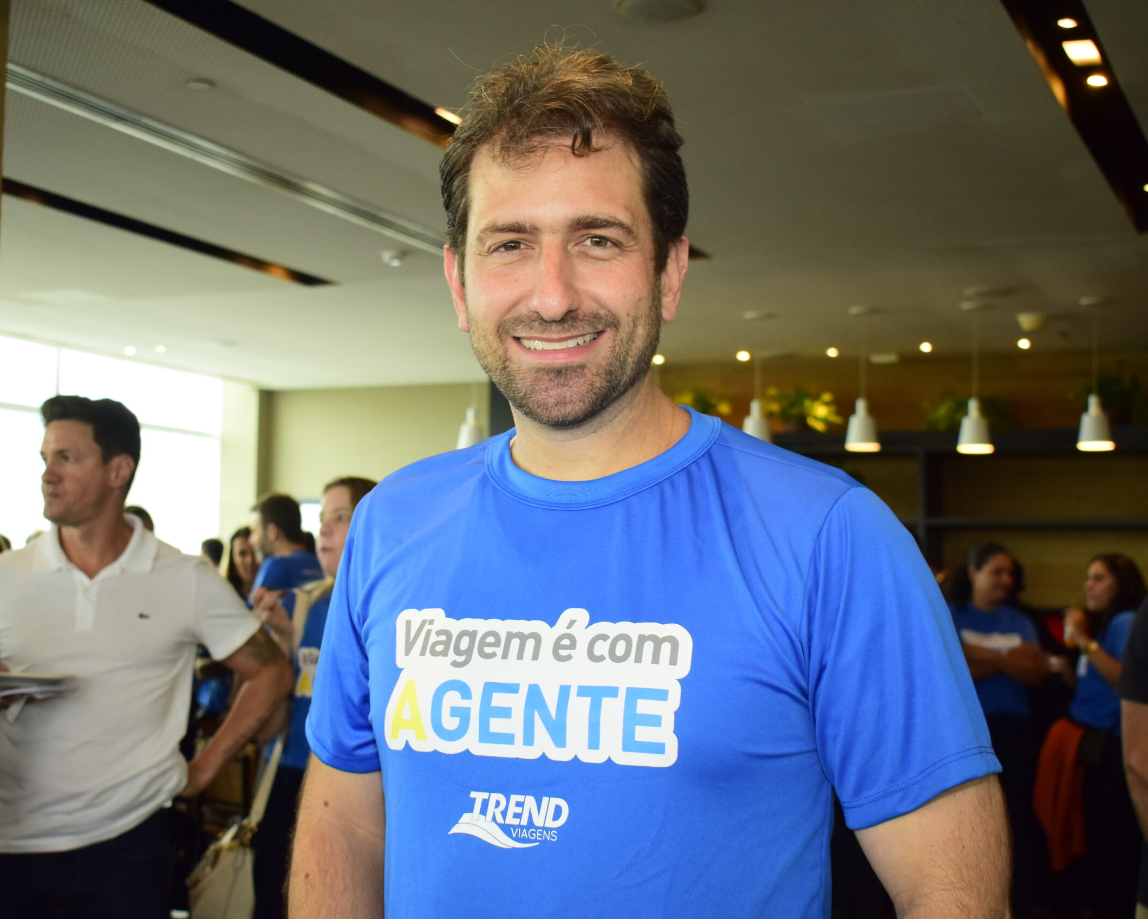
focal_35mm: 51
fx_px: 1733
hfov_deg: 36.6
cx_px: 505
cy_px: 461
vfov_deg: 29.7
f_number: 4.2
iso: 800
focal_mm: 30
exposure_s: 1/160
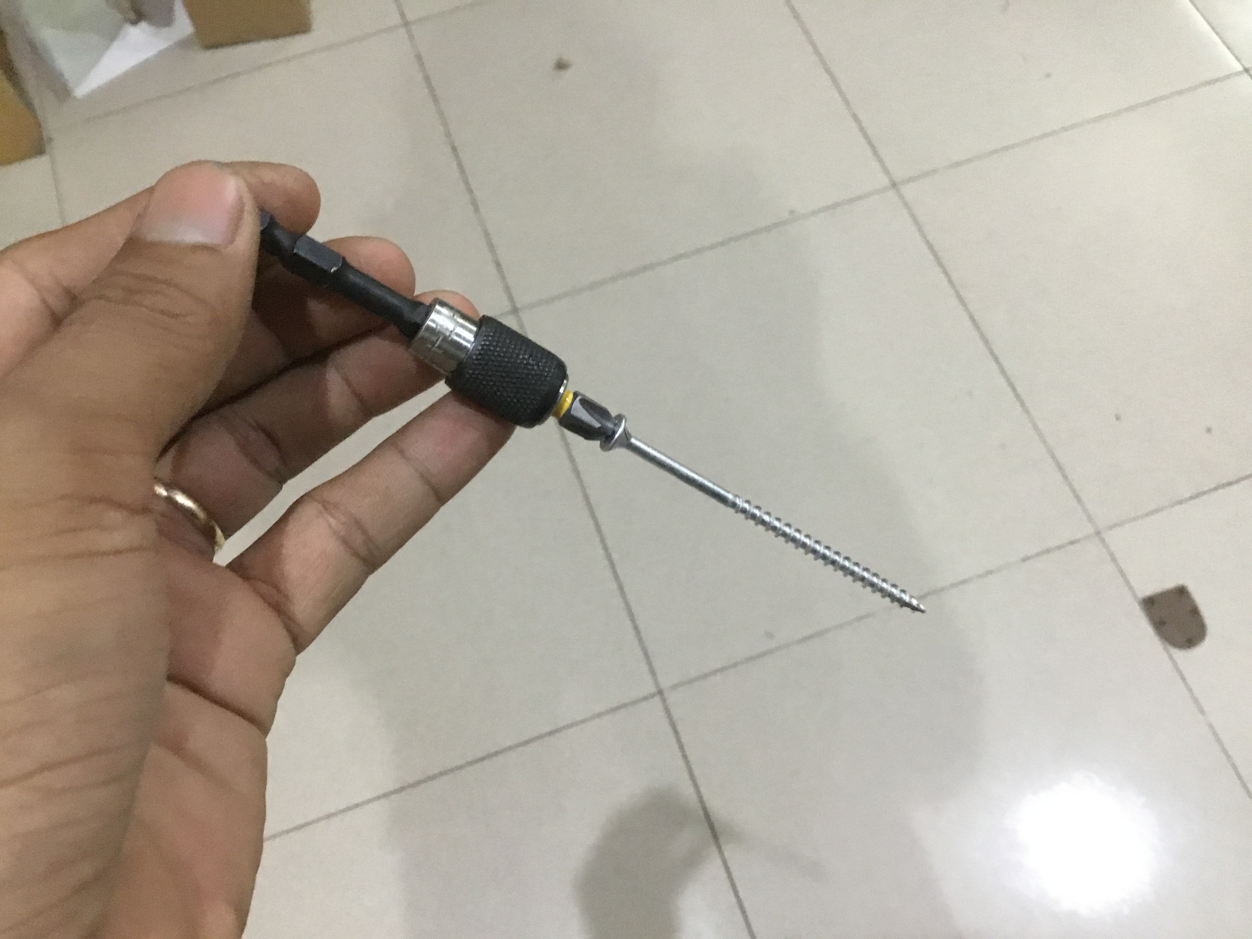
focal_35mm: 31
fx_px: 1121
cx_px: 626
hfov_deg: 58.4
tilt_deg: -65.5
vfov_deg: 45.4
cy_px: 470
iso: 250
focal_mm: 3.3
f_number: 2.4
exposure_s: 1/17
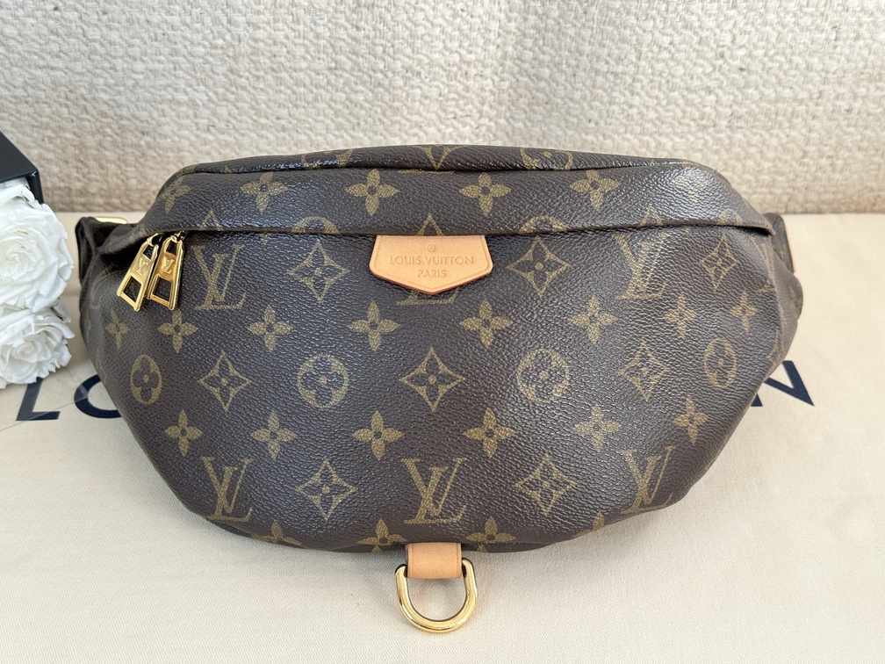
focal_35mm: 48
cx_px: 442
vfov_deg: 30.3
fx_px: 1227
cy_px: 332
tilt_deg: -34.7
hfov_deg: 39.7
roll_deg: -1.8
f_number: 1.78
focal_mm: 6.86
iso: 200
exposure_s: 1/59
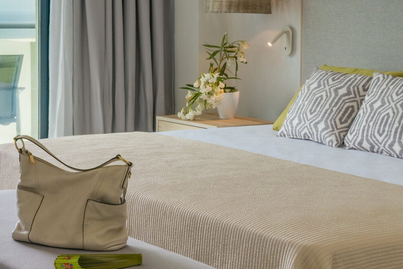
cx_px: 95
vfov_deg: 18.9
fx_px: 806
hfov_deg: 27.6
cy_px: 121
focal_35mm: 72
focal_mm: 35
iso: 400
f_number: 13
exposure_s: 1/15
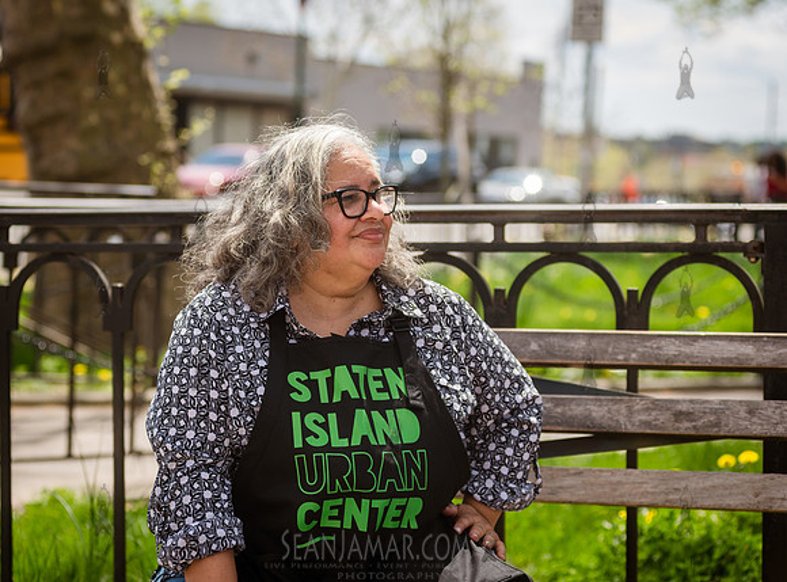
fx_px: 2074
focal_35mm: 92
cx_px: 348
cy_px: 279
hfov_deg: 21.5
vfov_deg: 16.0
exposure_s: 1/500
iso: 100
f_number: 4
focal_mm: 80
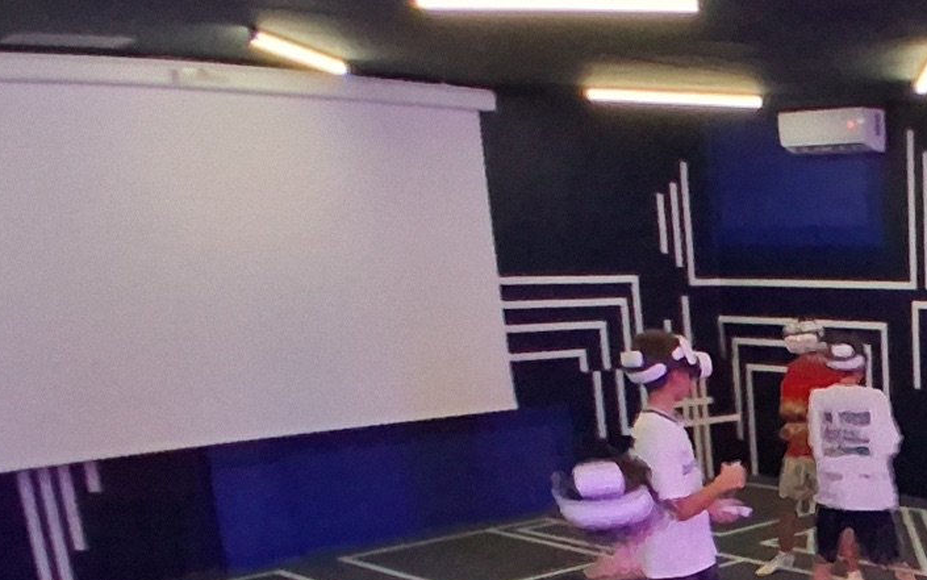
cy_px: 604
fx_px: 1162
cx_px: 1062
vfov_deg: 26.3
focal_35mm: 46
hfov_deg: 35.8
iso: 800
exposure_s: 1/17
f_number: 2.2
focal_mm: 1.4
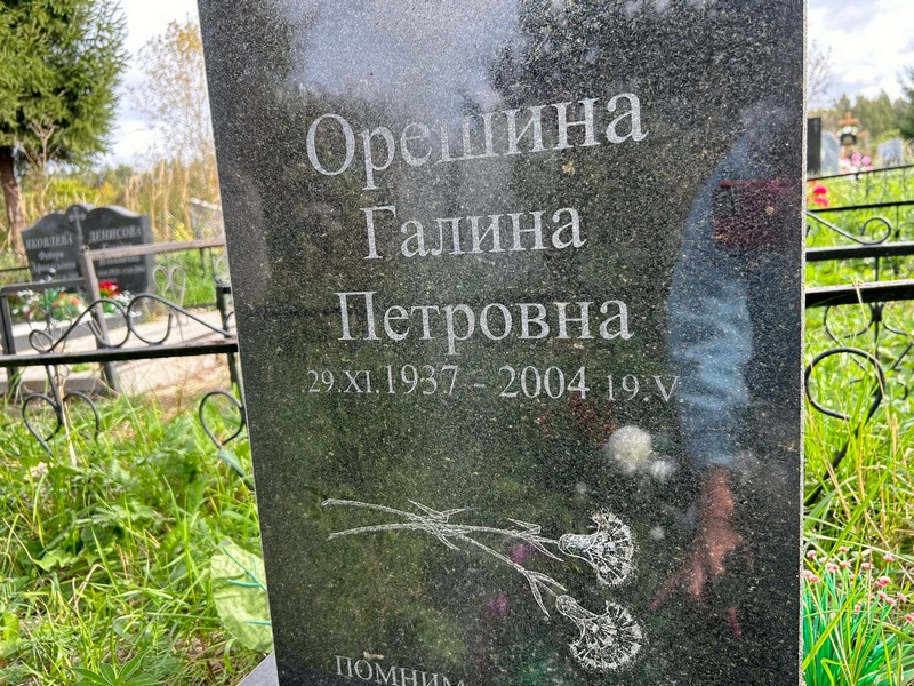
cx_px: 457
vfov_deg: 53.1
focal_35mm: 26
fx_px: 687
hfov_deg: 67.3
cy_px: 343
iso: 50
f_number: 1.5
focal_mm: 5.7
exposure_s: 1/404
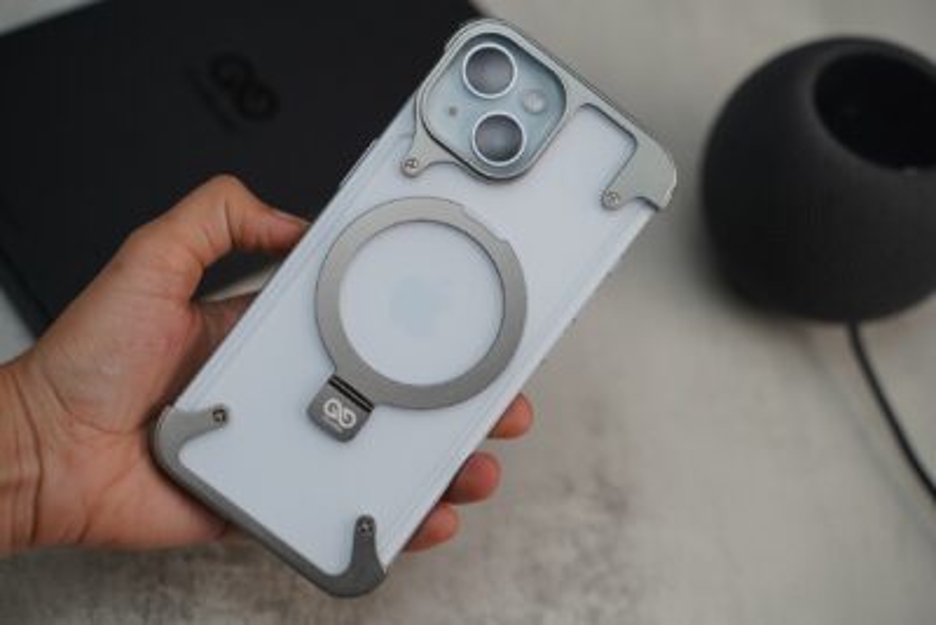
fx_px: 1612
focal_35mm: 62
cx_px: 468
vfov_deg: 21.9
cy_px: 312
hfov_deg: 32.4
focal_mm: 62
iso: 1000
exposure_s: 1/160
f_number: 4
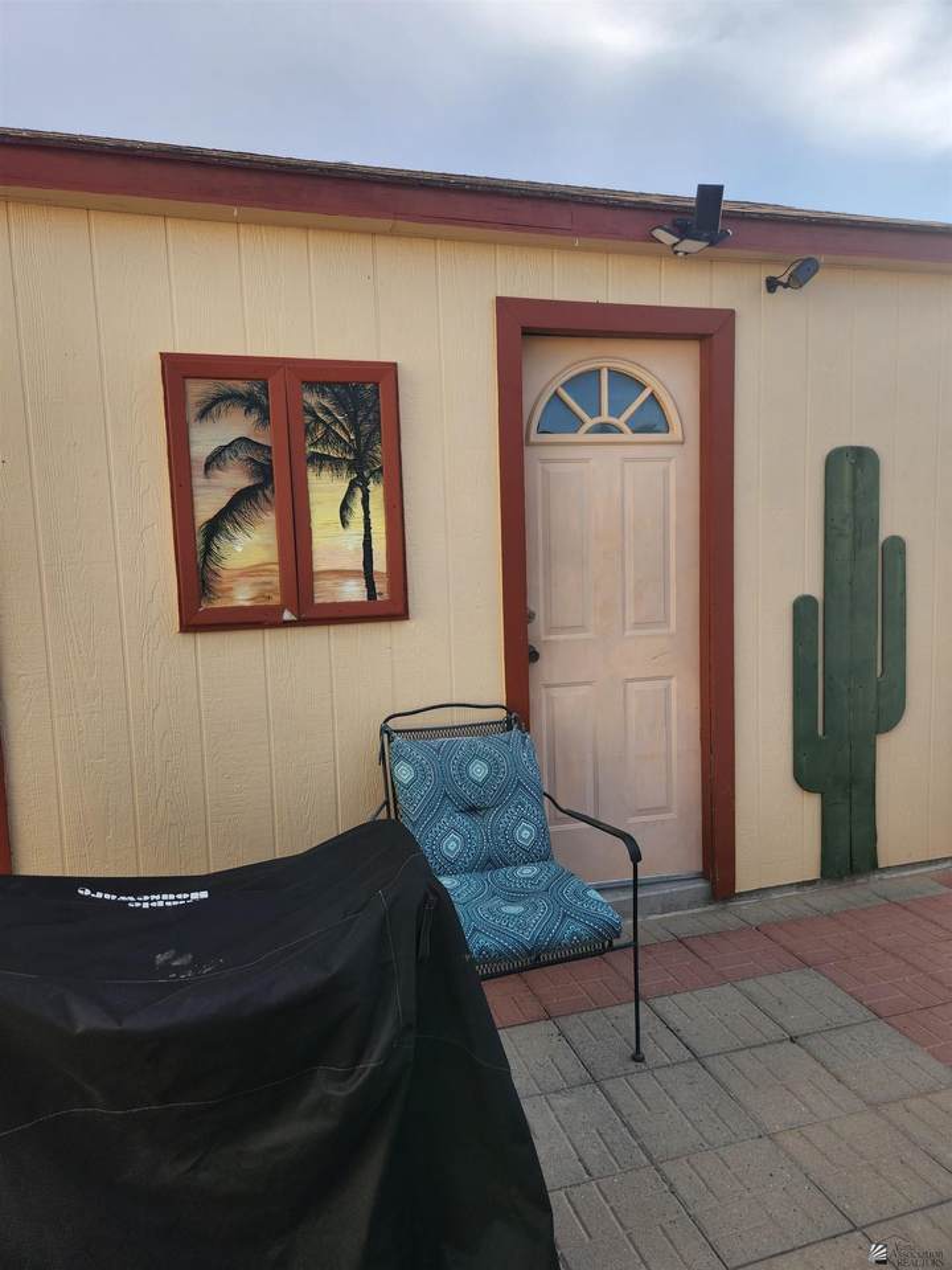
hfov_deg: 58.9
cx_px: 476
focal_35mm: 23
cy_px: 635
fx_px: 843
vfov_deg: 73.9
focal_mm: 5.4
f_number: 1.8
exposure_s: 1/866
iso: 20
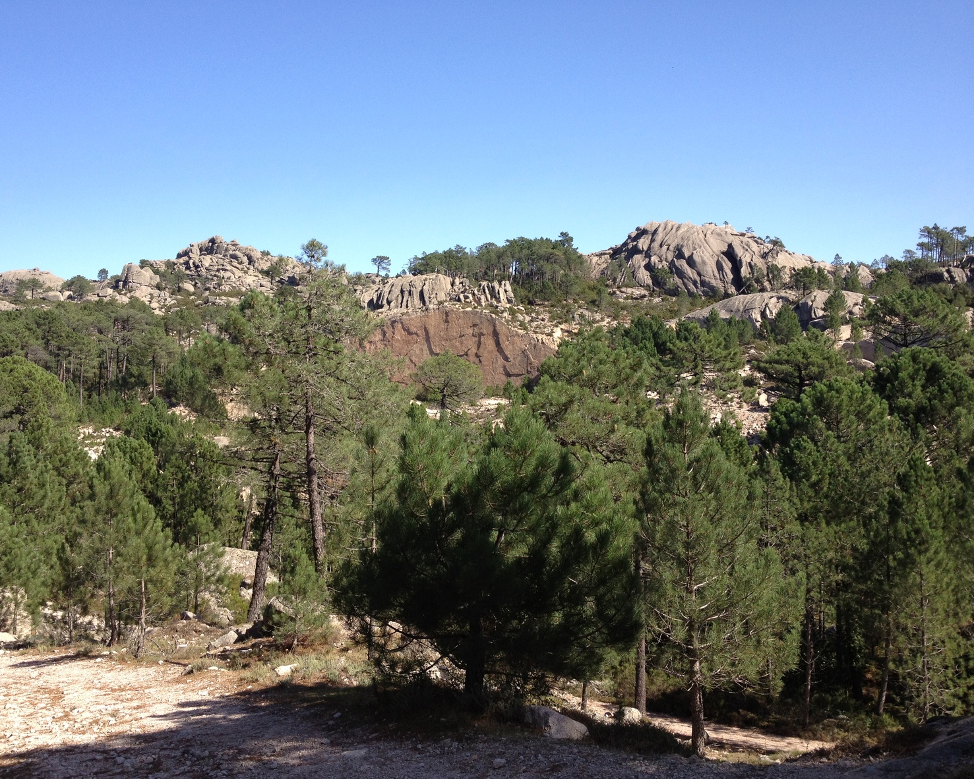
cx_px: 449
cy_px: 388
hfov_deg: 49.0
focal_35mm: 37
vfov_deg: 40.1
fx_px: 1067
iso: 64
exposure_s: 1/876
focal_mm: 4.28
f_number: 2.4
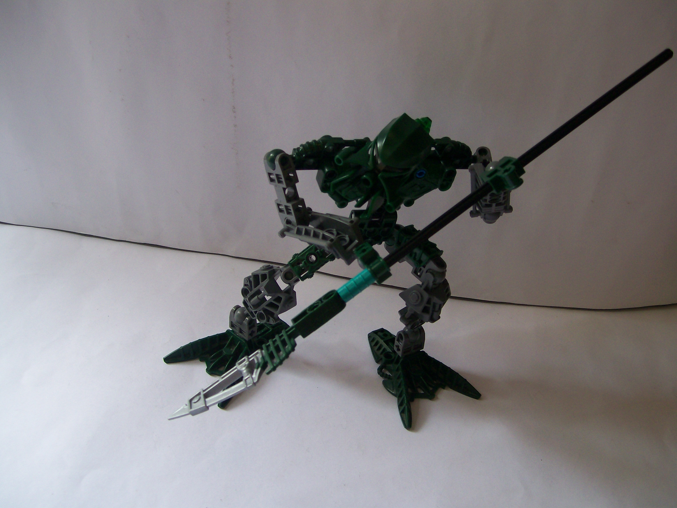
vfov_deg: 39.7
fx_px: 704
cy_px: 254
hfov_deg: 51.4
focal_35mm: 36
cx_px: 338
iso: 80
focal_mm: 6
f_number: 2.7
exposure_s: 1/92.1
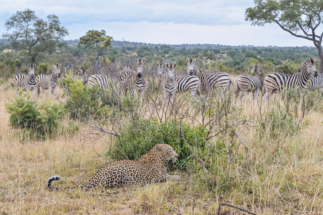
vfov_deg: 16.6
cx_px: 162
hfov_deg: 24.6
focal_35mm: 82
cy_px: 108
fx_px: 740
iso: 1000
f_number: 5.6
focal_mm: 55
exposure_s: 1/60
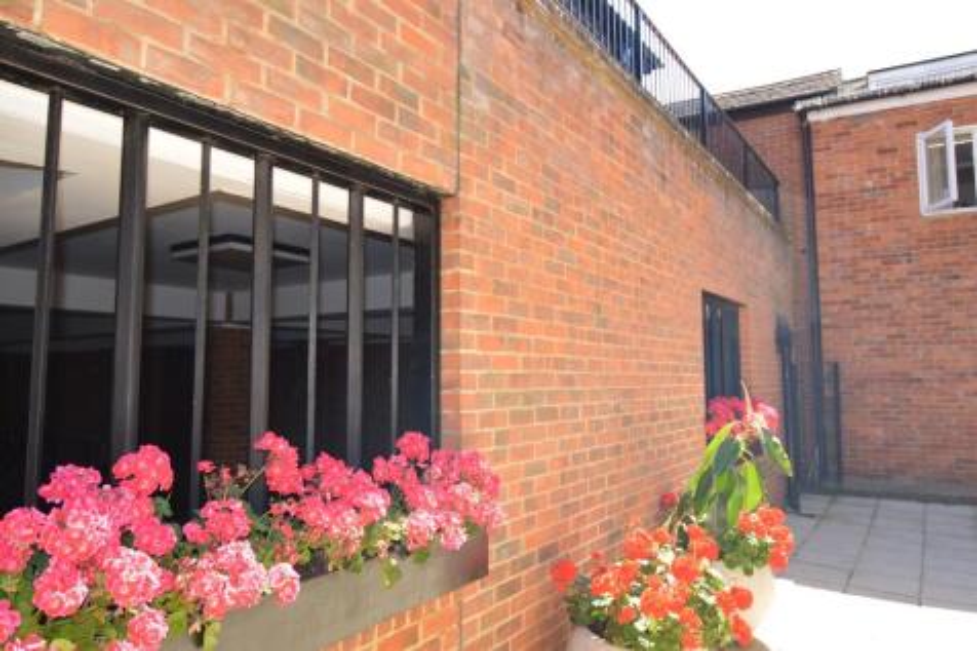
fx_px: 651
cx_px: 488
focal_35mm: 24
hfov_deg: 73.8
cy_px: 326
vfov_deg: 53.1
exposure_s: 1/125
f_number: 5.6
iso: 110
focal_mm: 16
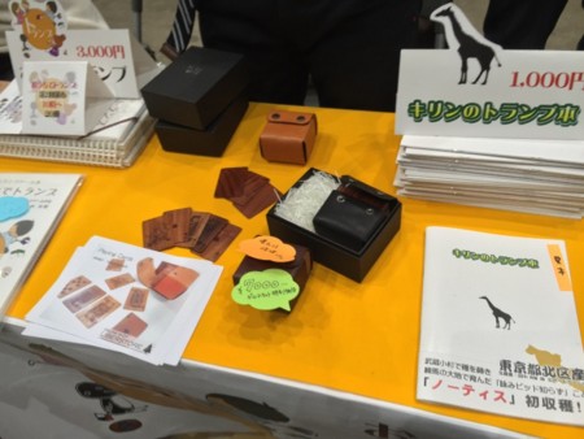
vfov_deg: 48.3
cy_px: 220
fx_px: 490
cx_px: 292
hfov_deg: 61.6
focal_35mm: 29
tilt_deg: -47.0
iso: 40
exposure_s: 1/30
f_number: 2.2
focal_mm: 4.15
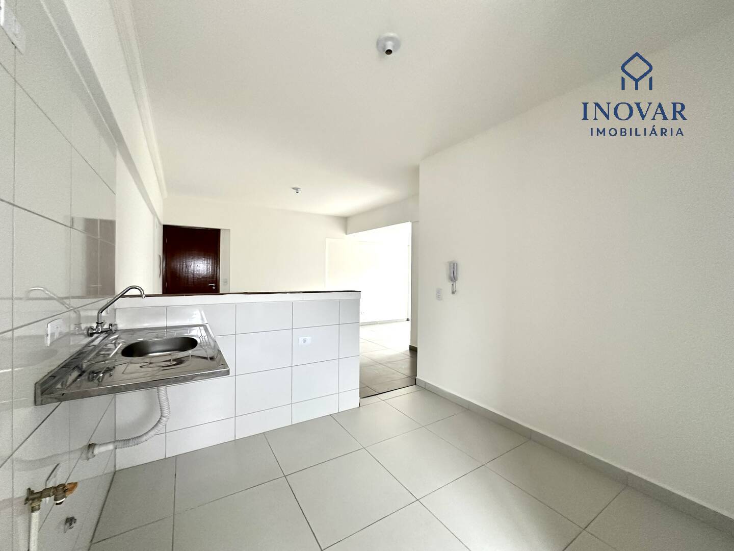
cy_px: 276
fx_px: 297
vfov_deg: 85.7
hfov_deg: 102.1
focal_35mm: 14
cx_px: 367
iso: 320
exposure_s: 1/76
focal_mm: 2.22
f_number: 2.2
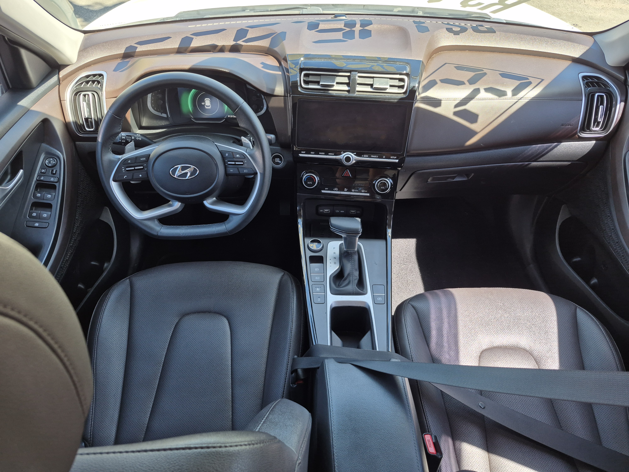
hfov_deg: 73.9
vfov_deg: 58.9
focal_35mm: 23
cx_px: 314
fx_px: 418
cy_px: 236
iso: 80
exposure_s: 1/180
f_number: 1.8
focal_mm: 5.4
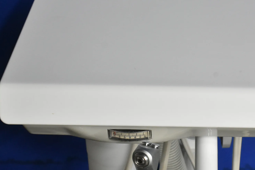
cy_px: 124
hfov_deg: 25.5
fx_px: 553
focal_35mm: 78
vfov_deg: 17.4
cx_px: 203
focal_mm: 30
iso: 2800
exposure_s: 1/60
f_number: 8
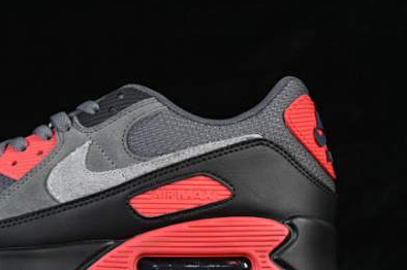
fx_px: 1570
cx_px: 81
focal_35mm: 139
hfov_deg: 14.7
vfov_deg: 9.9
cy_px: 147
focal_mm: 50
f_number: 6.3
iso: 160
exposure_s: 1/60
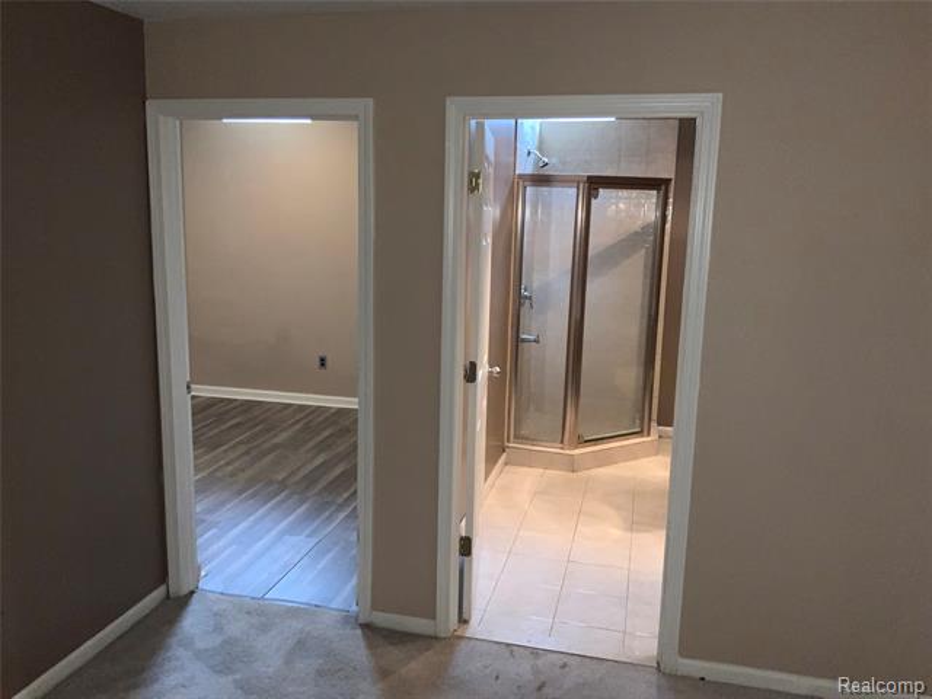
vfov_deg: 48.2
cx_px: 466
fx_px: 781
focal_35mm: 29
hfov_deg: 61.7
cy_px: 350
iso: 64
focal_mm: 3
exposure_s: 1/40
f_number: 1.8
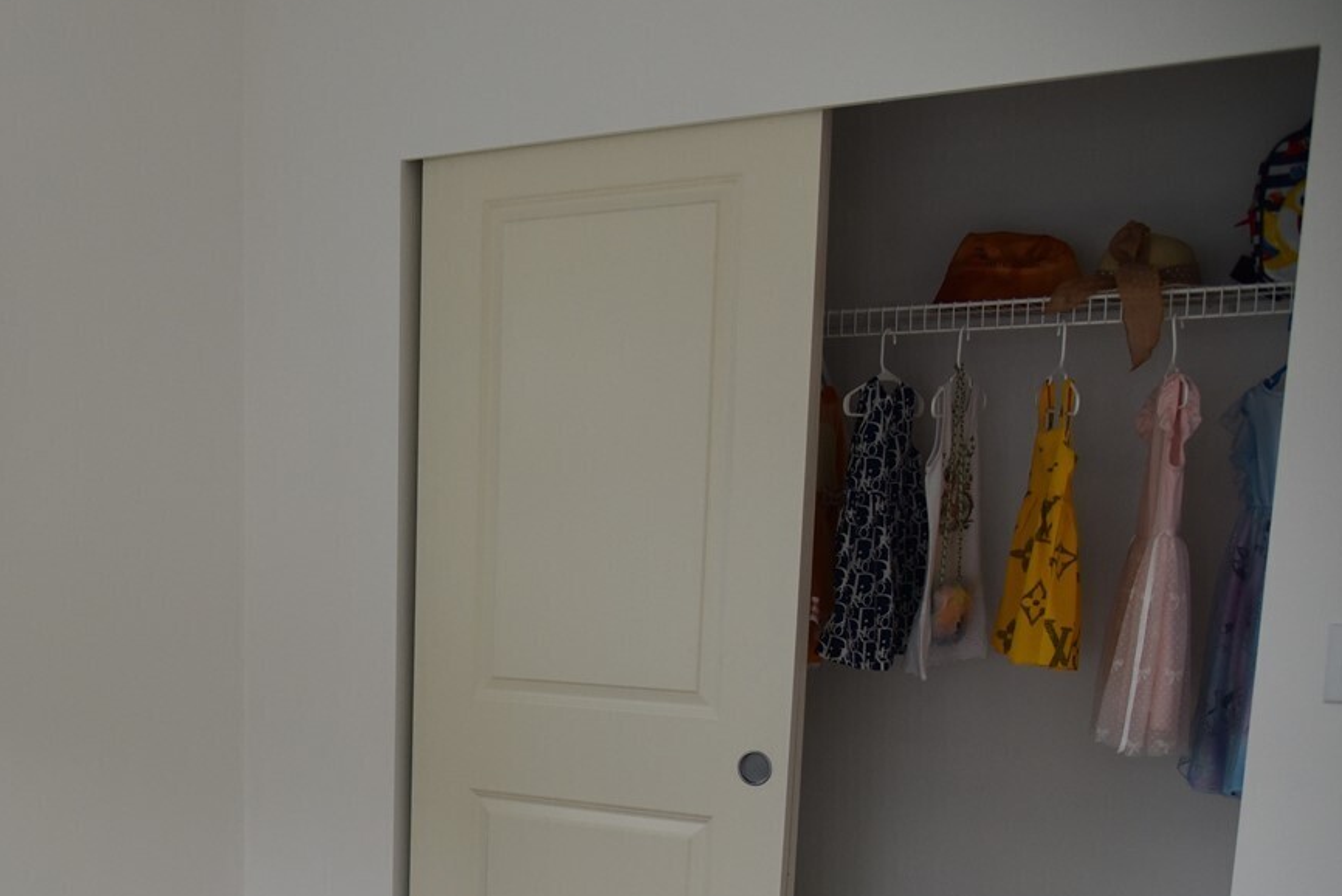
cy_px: 853
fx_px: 1753
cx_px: 134
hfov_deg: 39.0
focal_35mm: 47
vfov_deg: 27.3
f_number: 4
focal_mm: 24
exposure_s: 1/60
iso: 900
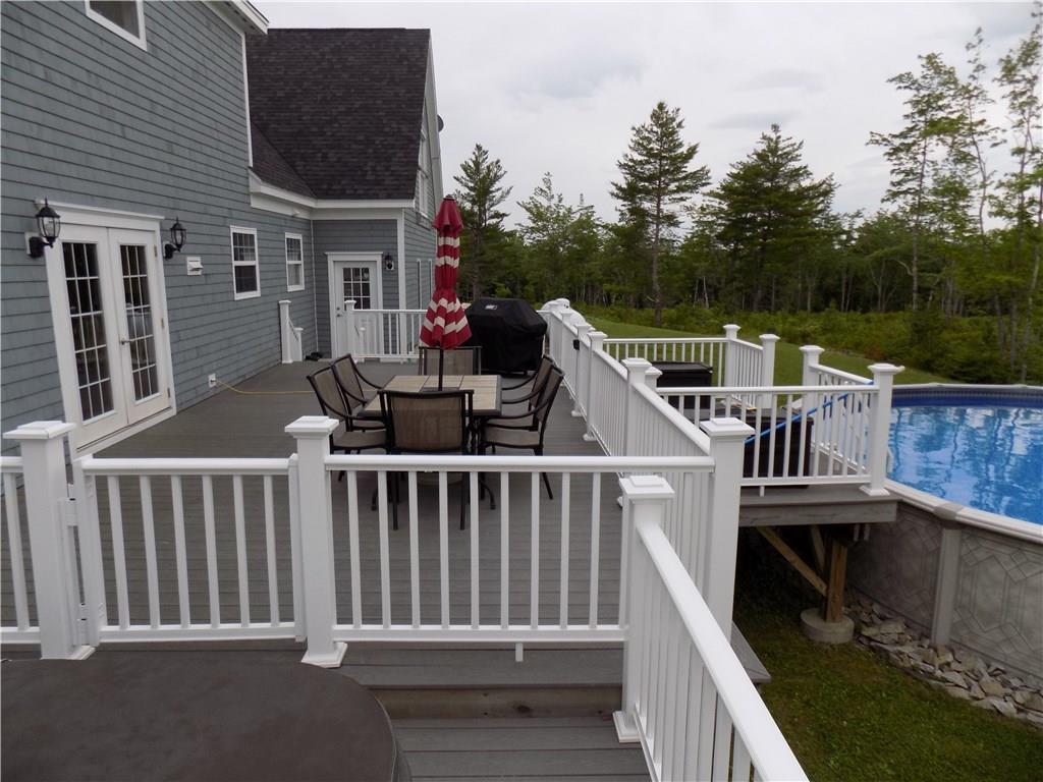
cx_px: 522
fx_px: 693
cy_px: 391
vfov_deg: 58.9
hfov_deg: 73.9
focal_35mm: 23
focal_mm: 4
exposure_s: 1/500
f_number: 3.1
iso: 80
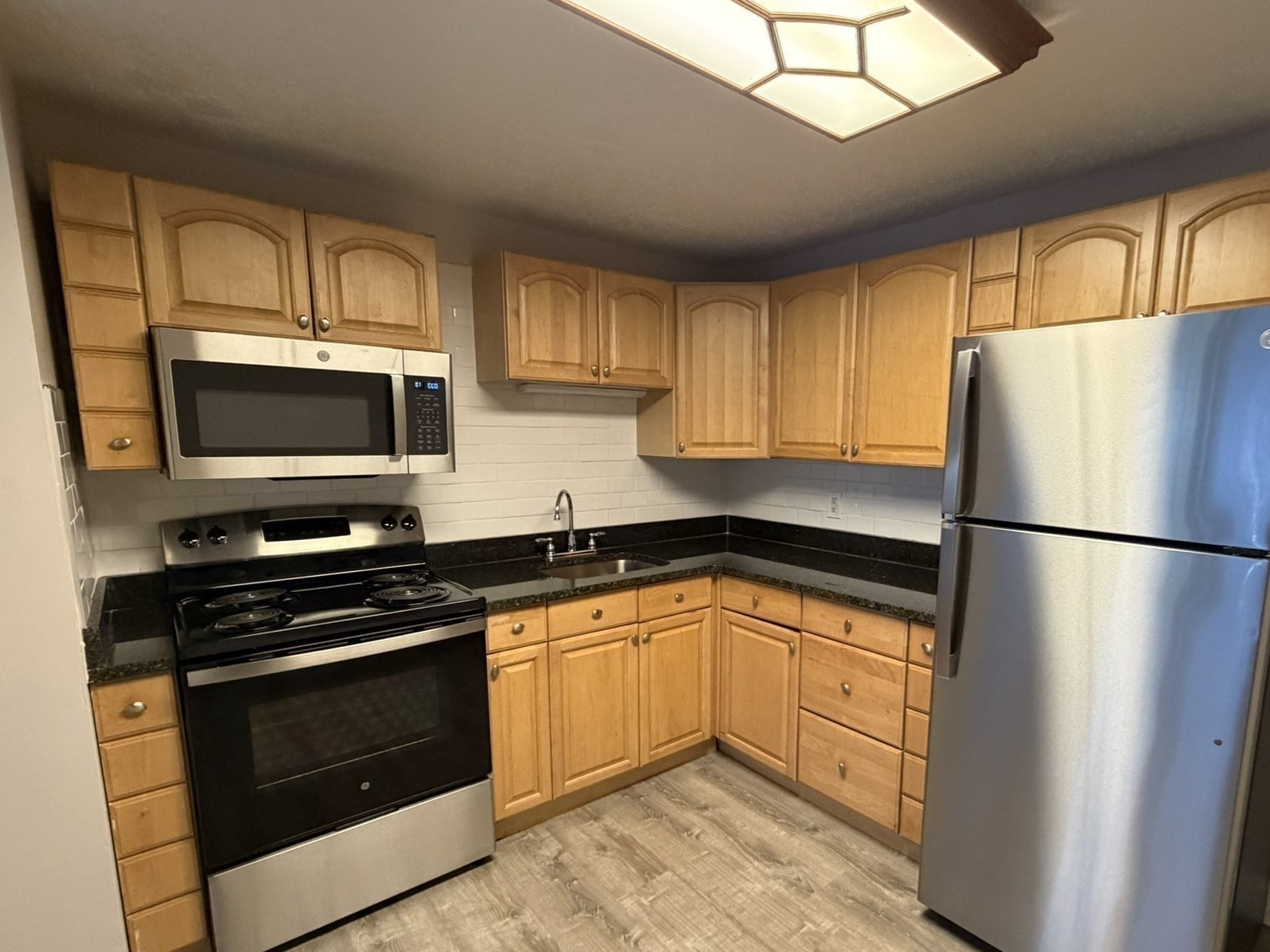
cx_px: 726
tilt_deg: -8.2
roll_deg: -0.1
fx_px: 660
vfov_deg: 71.4
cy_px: 531
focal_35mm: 18
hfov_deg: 87.2
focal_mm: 2.22
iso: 500
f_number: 2.2
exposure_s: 1/60
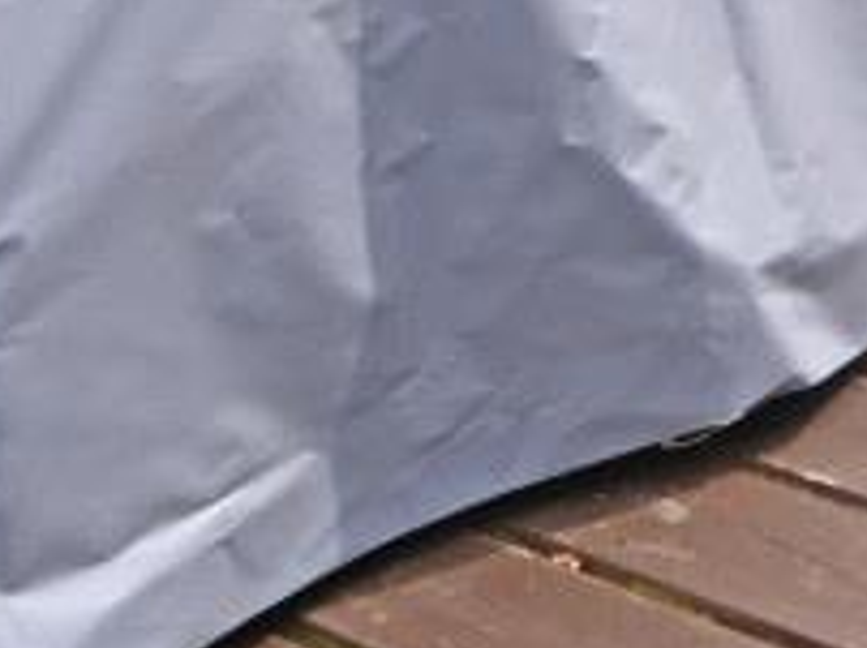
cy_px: -966
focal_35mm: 100
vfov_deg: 11.7
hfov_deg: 14.7
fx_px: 2502
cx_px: 1923
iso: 100
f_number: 6.3
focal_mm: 14
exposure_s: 1/320
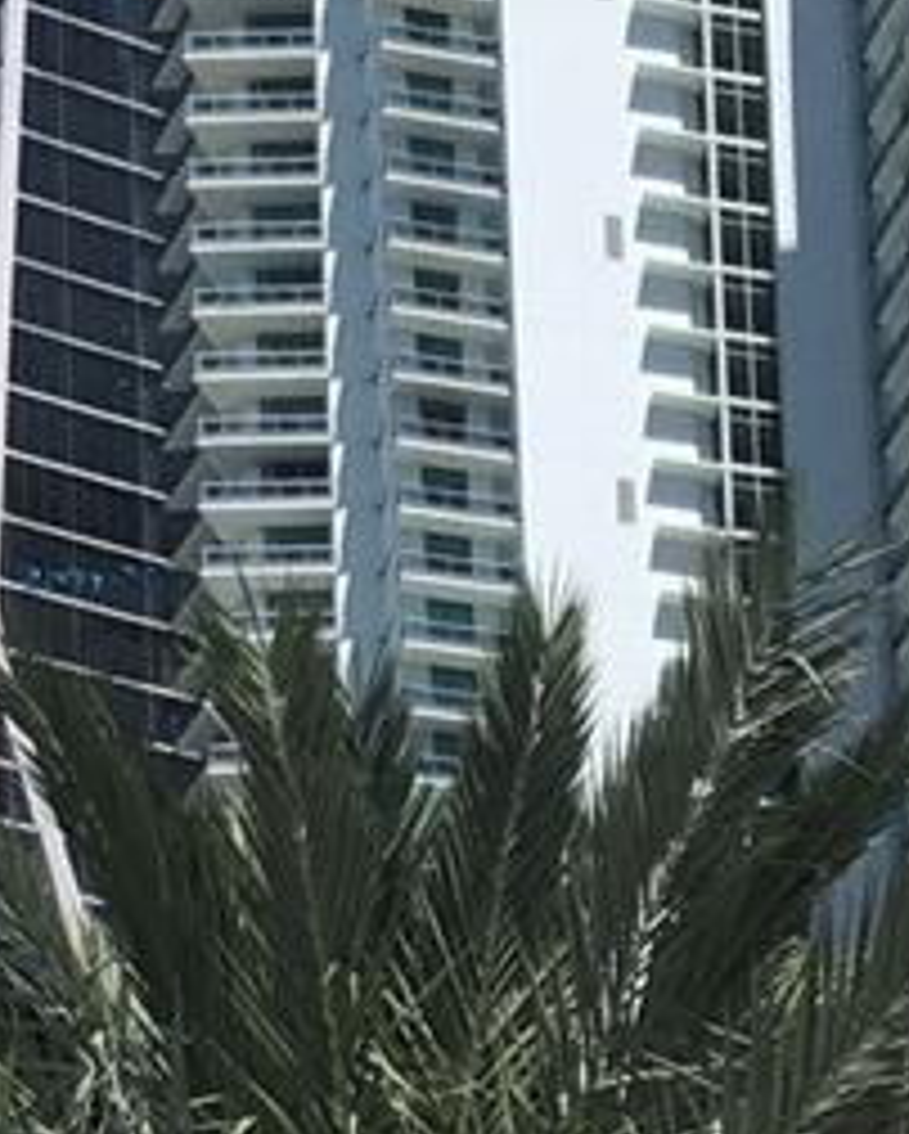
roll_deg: +0.9
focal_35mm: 130
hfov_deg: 11.5
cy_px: 2304
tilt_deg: +8.3
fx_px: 4366
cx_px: -382
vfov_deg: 12.8
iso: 20
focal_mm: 3.99
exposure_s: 1/3472
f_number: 1.8
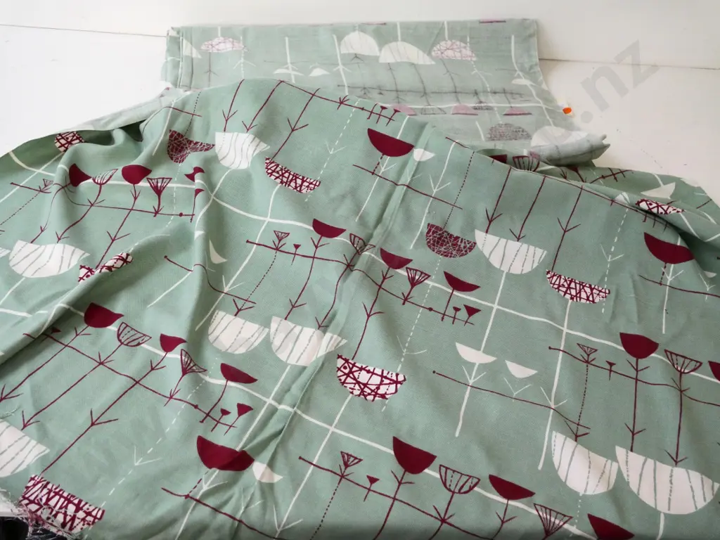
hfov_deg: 54.0
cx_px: 360
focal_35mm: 34
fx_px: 707
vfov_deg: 41.8
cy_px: 270
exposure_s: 1/160
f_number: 5.6
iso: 3200
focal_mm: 17
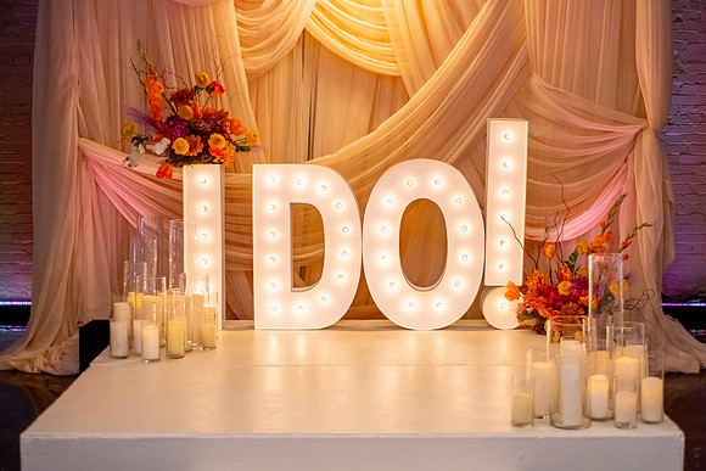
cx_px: 381
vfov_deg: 21.0
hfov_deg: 31.0
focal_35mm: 65
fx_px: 1271
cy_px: 217
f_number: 2.8
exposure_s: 1/500
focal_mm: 60
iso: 1250
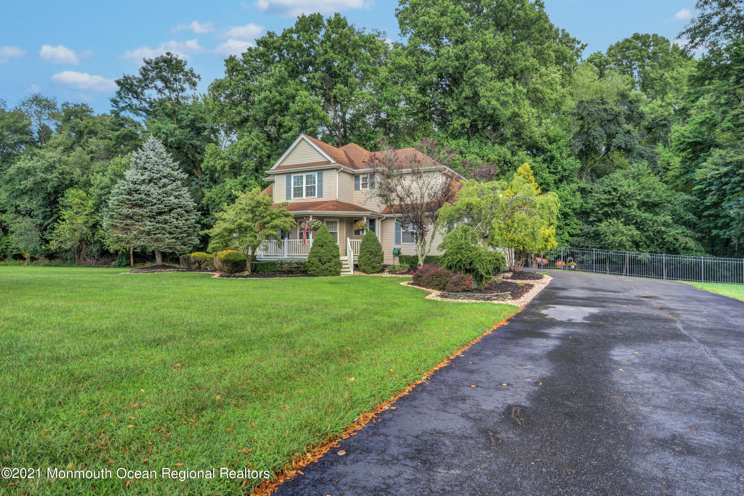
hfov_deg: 81.2
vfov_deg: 59.5
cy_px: 248
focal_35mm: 21
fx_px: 434
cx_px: 372
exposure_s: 1/10
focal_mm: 21
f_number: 16
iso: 200
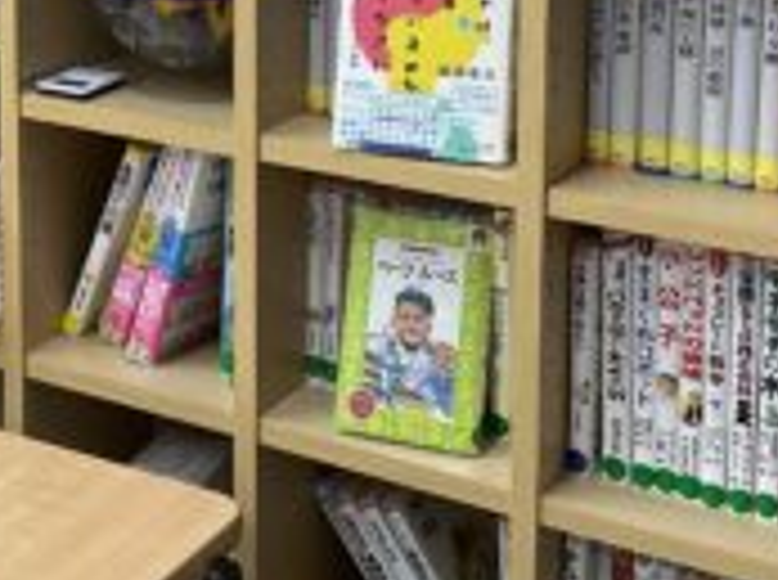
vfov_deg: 16.9
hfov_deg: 22.9
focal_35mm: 84
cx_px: 121
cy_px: -74
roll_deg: -0.3
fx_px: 1884
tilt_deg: -9.2
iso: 40
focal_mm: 3
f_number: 1.8
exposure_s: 1/60
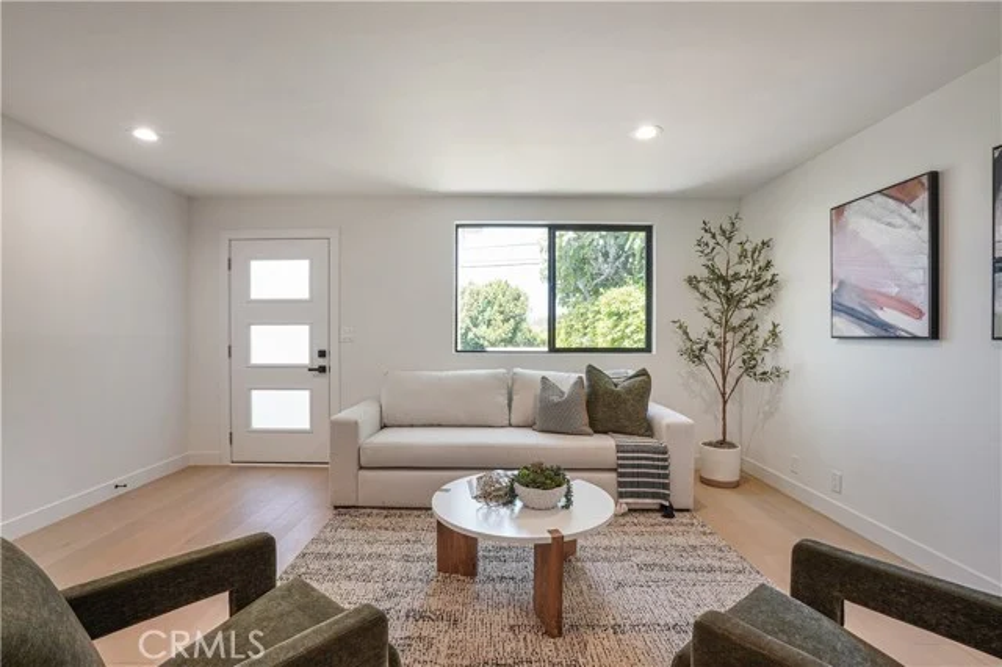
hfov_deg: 100.4
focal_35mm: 15
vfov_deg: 77.3
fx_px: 417
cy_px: 334
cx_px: 501
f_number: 8
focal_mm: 10
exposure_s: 1/15
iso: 400
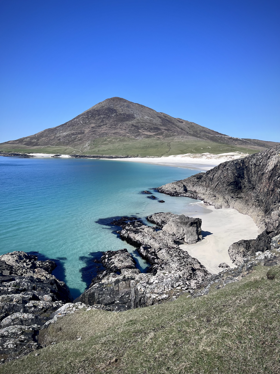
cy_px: 187
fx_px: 280
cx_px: 140
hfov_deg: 53.1
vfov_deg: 67.3
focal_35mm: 26
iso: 50
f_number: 1.5
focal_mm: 5.7
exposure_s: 1/4831
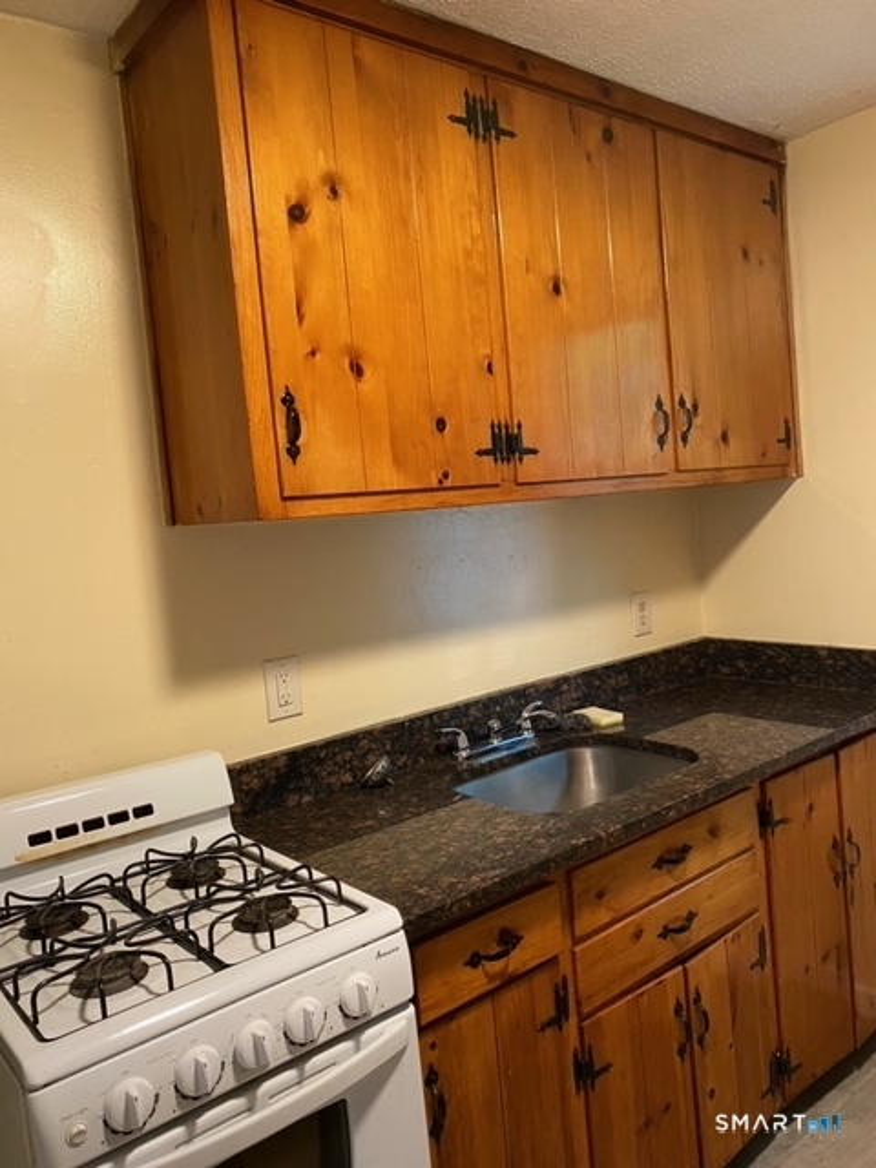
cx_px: 438
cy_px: 584
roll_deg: +5.2
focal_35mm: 26
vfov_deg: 67.3
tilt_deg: -5.2
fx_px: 877
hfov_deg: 53.1
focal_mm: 4.25
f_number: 1.8
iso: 250
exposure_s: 1/60
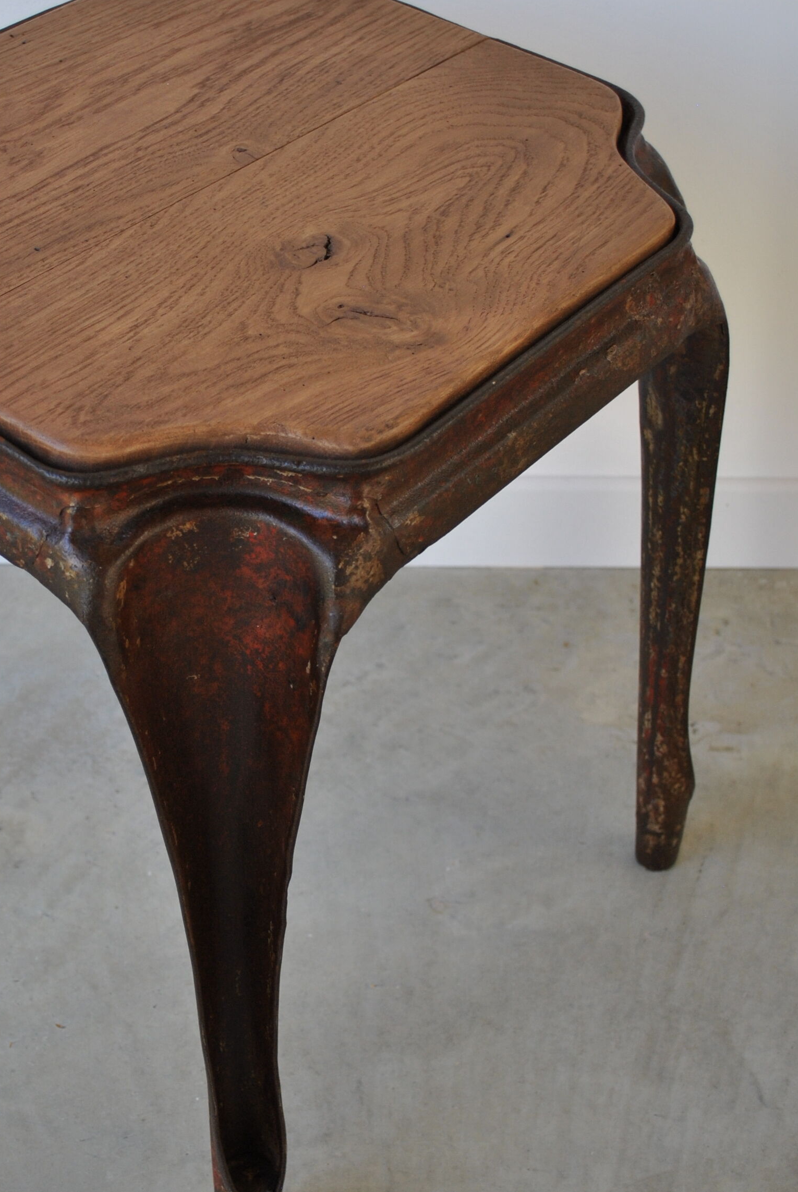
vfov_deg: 32.8
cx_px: 201
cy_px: 582
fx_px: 2022
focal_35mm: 61
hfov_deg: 22.1
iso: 200
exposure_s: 1/80
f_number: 4.5
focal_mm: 24
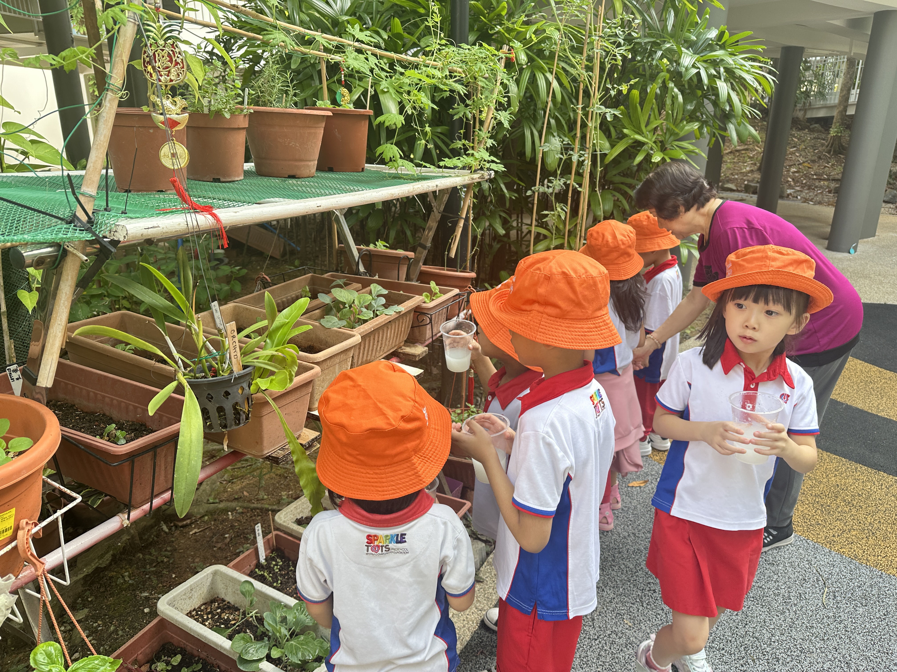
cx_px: 448
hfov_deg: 71.6
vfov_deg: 56.8
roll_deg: +0.1
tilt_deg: -18.1
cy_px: 336
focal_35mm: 24
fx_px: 622
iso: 80
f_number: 1.78
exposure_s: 1/177
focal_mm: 6.86
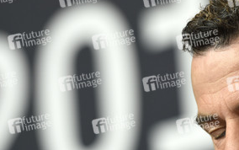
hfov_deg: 4.3
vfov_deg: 2.7
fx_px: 3162
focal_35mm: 485
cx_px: 175
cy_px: 103
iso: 640
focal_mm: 200
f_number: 3.2
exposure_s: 1/320
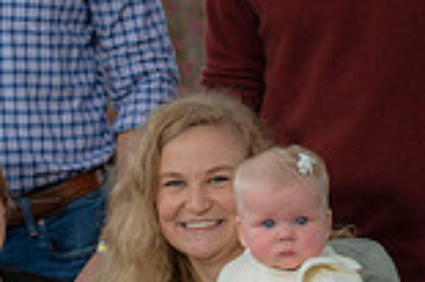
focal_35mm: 262
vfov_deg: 5.2
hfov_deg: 7.9
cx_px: 252
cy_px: 129
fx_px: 3090
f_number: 3.5
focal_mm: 70
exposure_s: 1/200
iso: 160
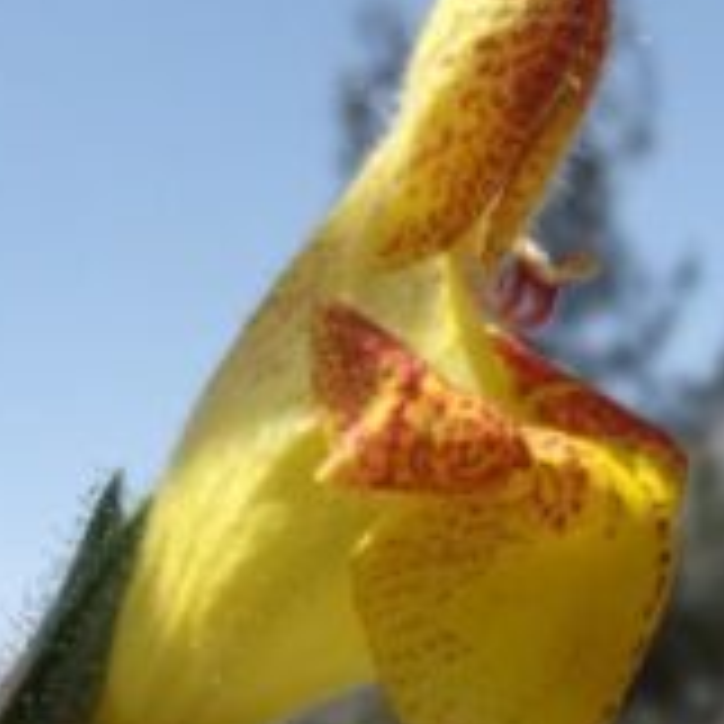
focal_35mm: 101
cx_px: 328
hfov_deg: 17.2
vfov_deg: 17.1
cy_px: 540
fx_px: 2390
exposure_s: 1/105
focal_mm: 4.3
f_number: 10.8
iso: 80
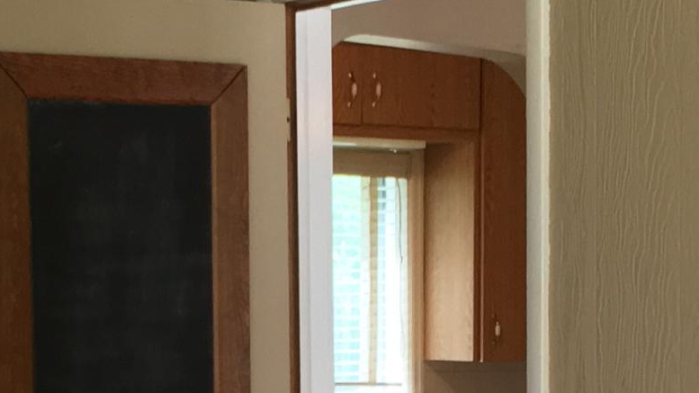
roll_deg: +0.3
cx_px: 310
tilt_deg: -6.9
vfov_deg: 9.7
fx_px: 2261
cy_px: 587
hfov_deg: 17.6
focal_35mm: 122
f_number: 2.2
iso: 64
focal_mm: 4.15
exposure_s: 1/30
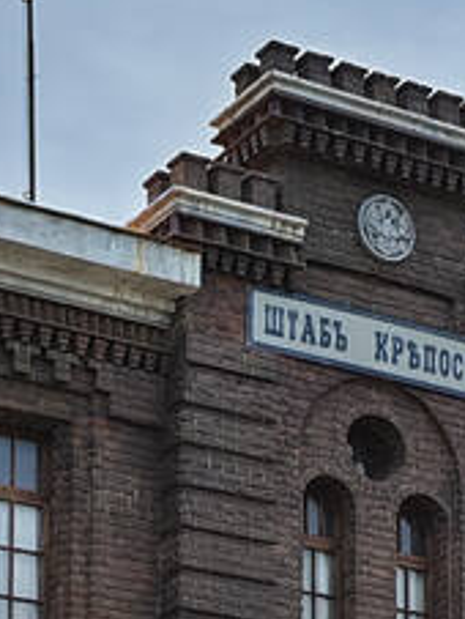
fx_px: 2610
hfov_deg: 10.2
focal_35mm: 146
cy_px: 709
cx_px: 328
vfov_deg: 13.2
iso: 50
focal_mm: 6.12
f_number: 1.9
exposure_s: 1/460
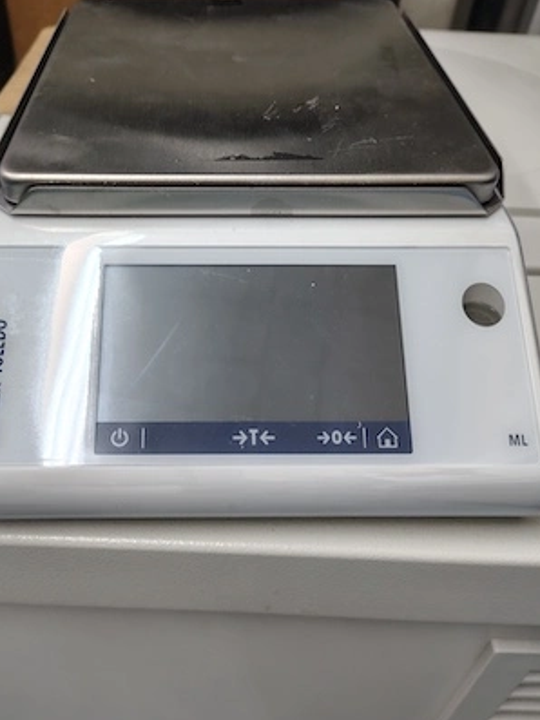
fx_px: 603
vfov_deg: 61.6
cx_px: 225
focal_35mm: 29
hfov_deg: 48.1
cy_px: 368
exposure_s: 1/120
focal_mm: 5.56
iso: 320
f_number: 1.8
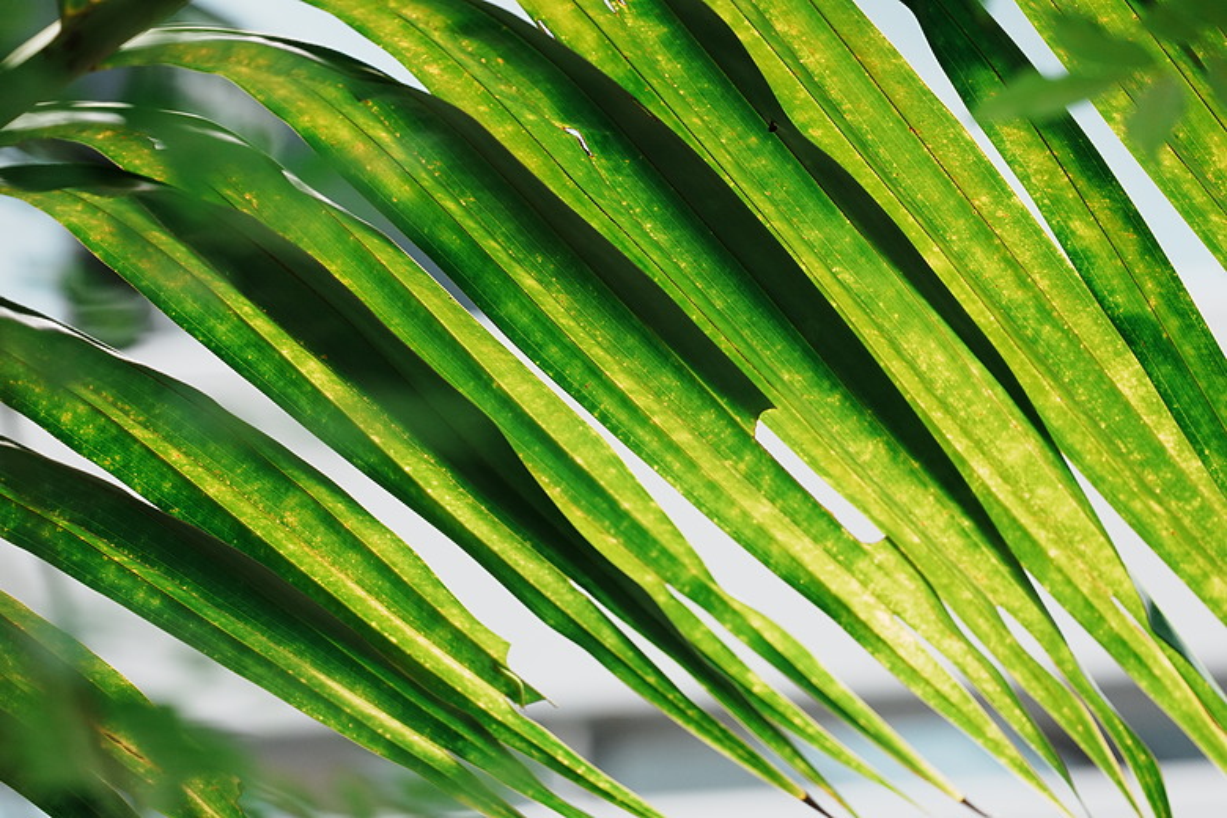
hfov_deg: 3.4
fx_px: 20448
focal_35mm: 600
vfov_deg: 2.3
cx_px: 614
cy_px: 409
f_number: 6.3
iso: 1250
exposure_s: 1/200
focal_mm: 600
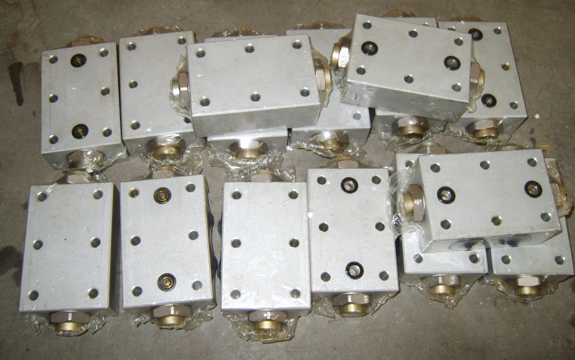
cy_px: 147
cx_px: 292
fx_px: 595
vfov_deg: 33.5
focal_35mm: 38
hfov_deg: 51.5
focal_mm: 7.4
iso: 100
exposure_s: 1/30
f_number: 2.8
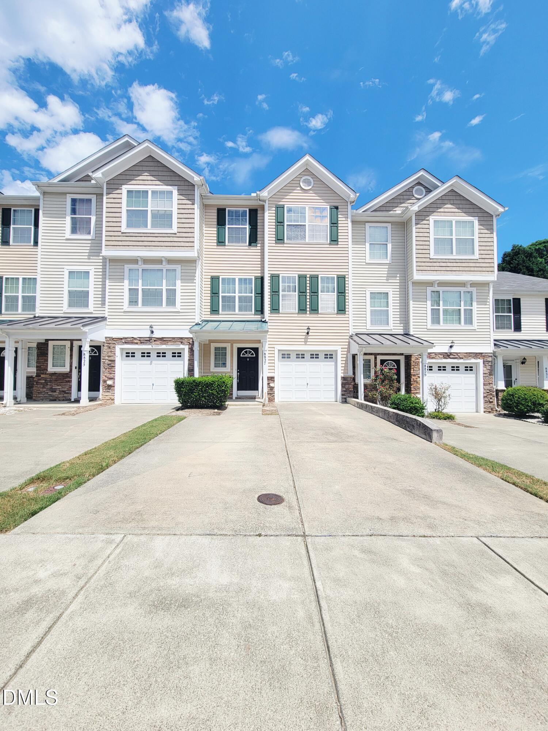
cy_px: 366
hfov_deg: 89.9
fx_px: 274
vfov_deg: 106.2
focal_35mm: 13
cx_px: 274
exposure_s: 1/2000
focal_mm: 2.2
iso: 50
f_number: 2.2
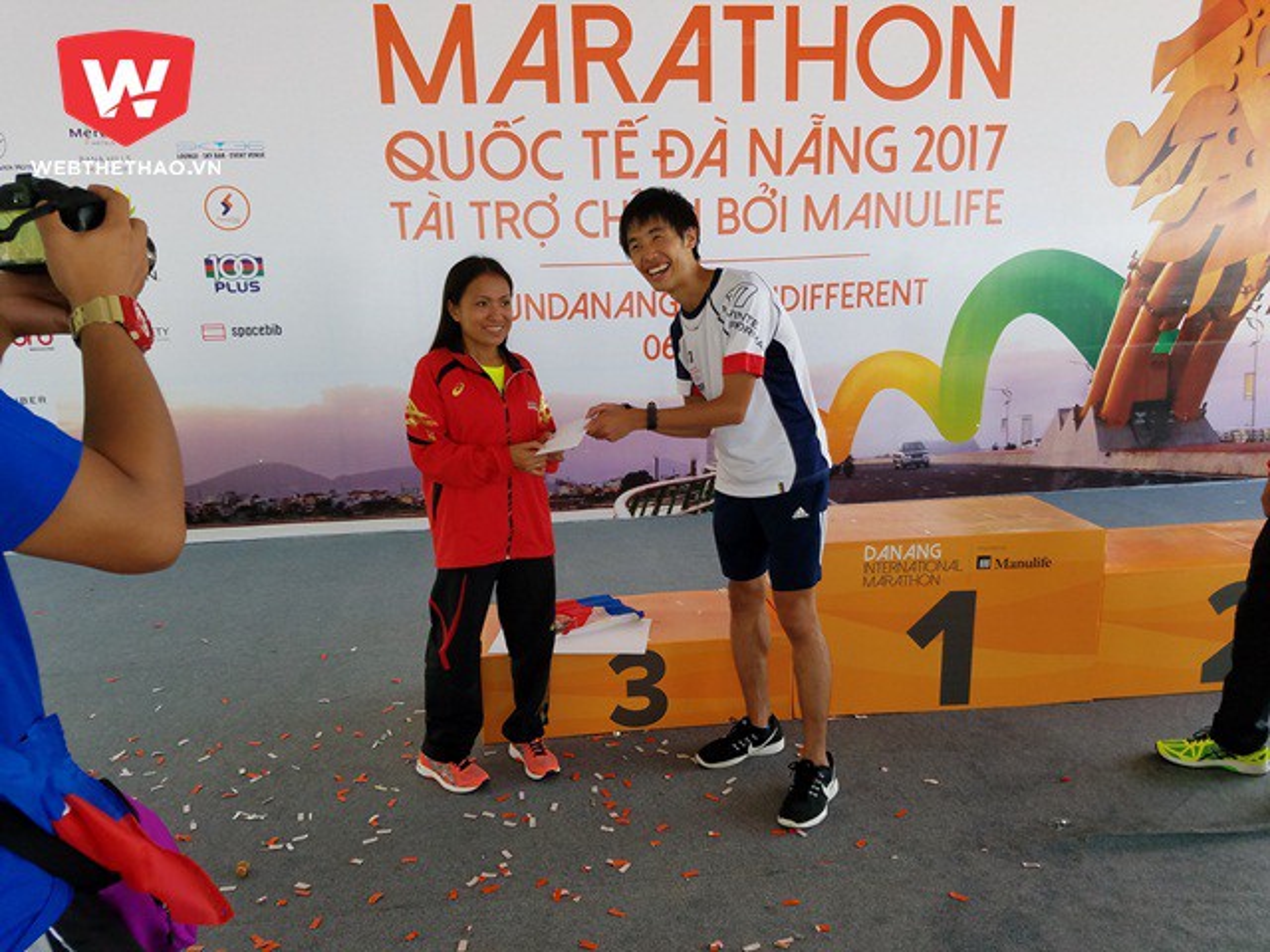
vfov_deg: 53.1
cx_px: 635
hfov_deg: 67.3
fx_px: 954
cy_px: 476
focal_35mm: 26
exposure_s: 1/229
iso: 50
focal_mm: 4.2
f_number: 1.7
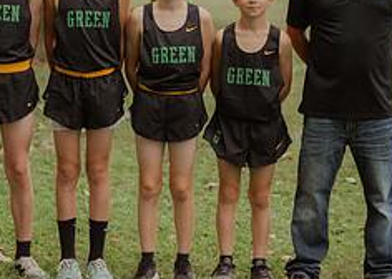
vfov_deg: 10.1
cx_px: 47
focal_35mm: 142
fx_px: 1579
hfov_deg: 14.0
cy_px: 74
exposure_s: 1/1600
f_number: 1.8
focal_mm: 50
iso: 250
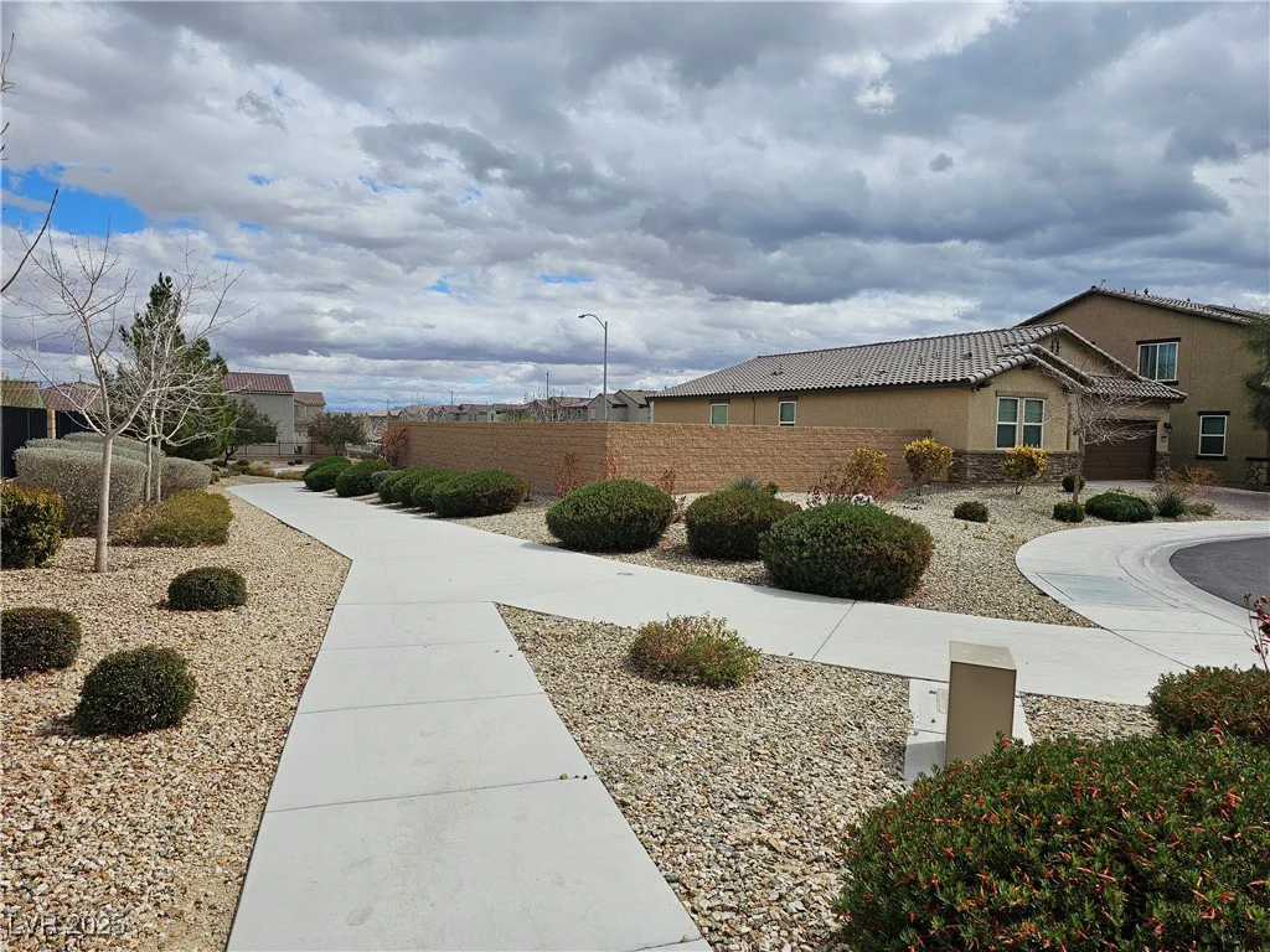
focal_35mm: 23
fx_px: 844
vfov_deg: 58.9
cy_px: 476
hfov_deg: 73.9
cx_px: 635
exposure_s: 1/1904
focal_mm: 6.3
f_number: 1.7
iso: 10
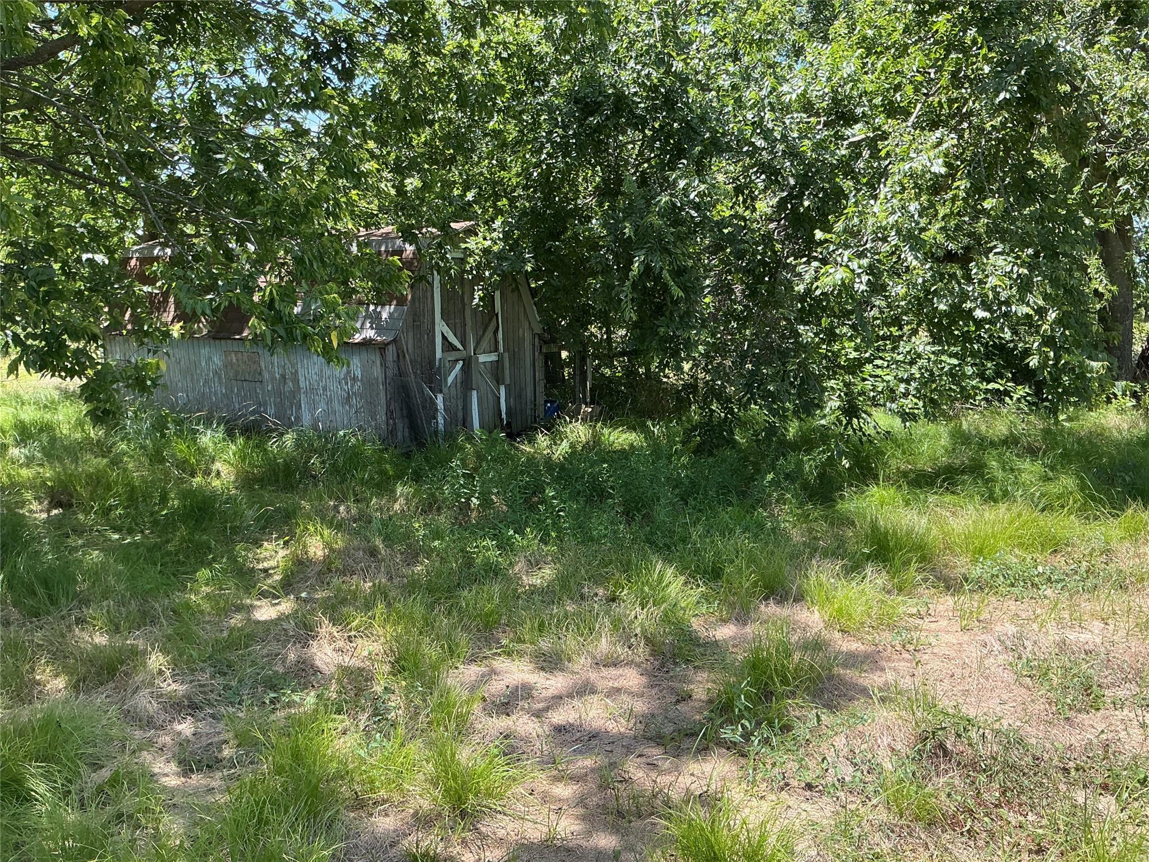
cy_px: 431
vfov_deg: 48.2
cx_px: 574
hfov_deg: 61.7
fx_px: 963
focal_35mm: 29
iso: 25
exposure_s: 1/360
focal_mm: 3
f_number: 1.8
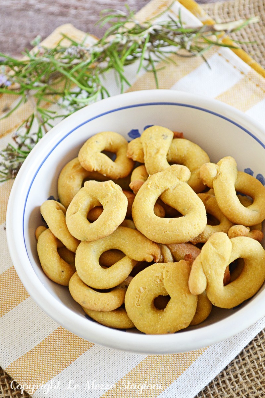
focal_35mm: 78
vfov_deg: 26.0
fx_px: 861
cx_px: 132
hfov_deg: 17.5
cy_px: 199
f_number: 5.6
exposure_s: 1/30
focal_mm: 52
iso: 400
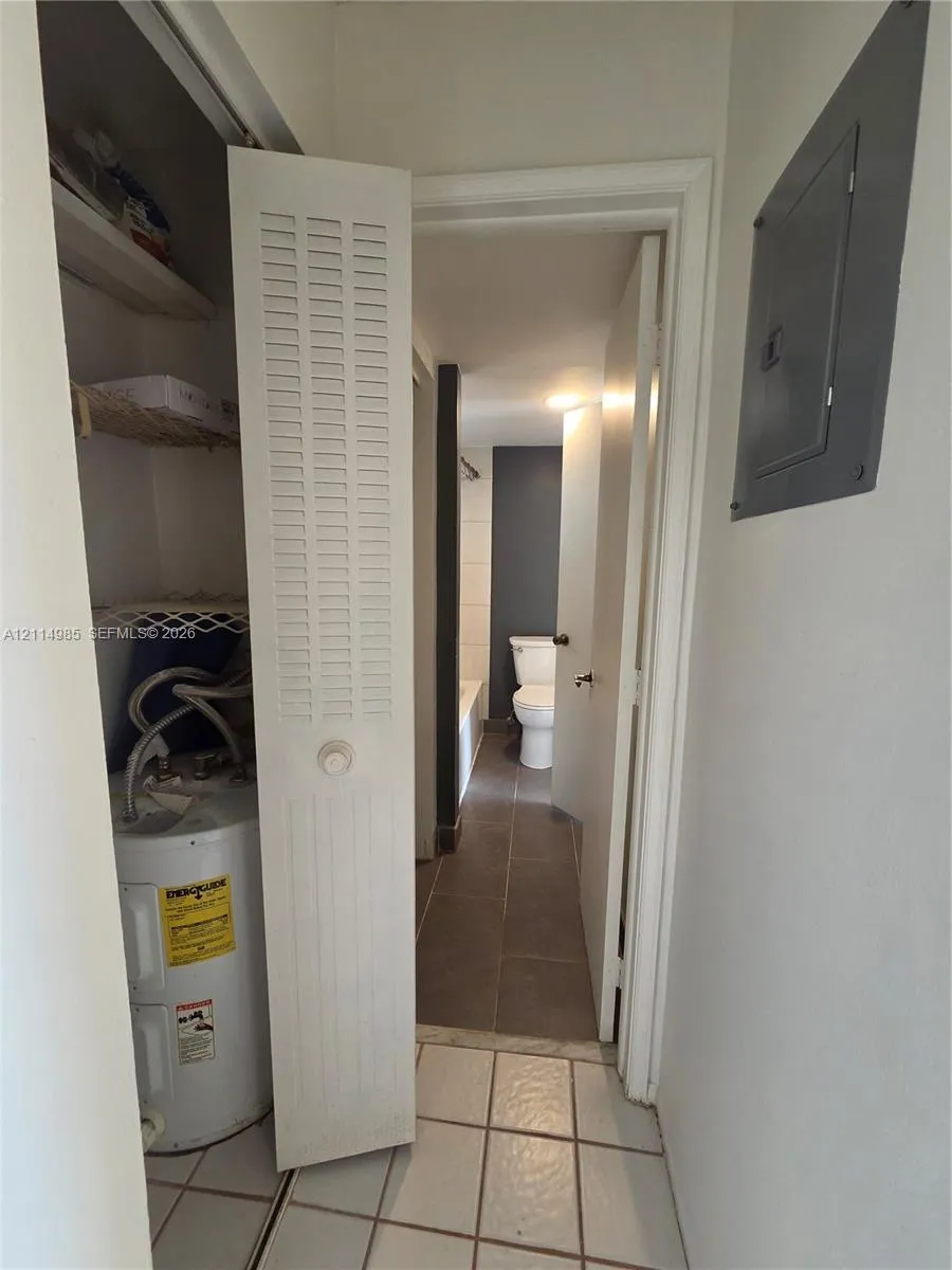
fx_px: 477
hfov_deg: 89.9
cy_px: 635
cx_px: 476
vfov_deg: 106.2
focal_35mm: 13
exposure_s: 1/120
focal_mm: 2.2
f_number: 2.2
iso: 320
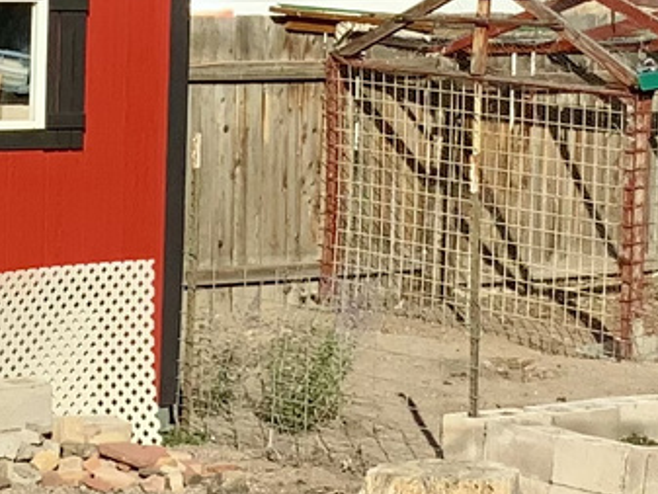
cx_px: 187
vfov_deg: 8.4
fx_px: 3347
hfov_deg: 11.2
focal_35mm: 176
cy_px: 168
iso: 20
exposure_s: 1/2801
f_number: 1.8
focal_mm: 3
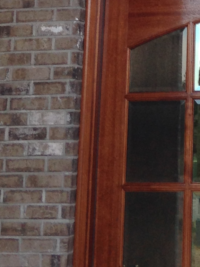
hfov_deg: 10.4
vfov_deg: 13.2
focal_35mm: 140
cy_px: -148
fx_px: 1078
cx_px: 249
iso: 64
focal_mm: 4.12
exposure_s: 1/120
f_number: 2.4
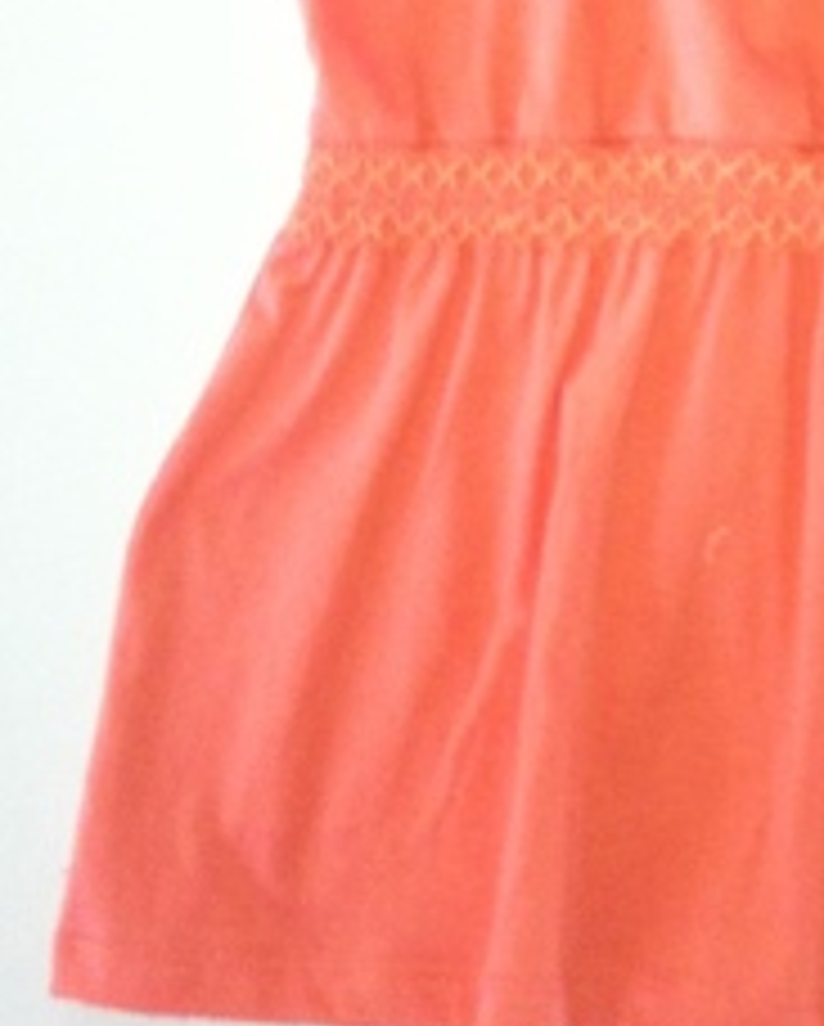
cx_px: 878
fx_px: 3042
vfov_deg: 18.6
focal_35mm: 100
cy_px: -38
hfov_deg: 15.1
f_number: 2.8
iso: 100
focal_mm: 3.85
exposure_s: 1/15
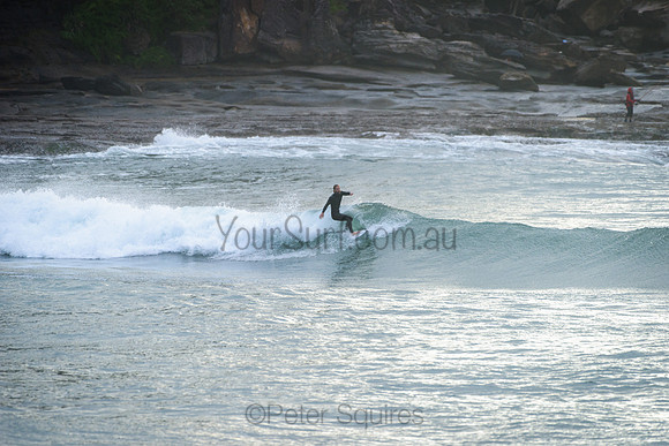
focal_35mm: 503
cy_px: 223
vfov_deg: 2.7
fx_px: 9346
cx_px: 334
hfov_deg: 4.1
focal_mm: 500
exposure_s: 1/1000
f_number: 5.6
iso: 280
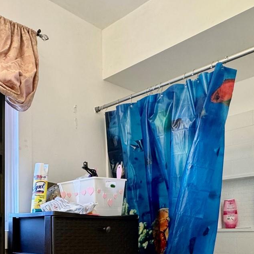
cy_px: 222
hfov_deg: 39.4
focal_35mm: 40
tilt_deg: +2.6
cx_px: 35
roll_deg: +0.7
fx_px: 332
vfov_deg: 39.3
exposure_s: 1/60
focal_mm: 2.22
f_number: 2.2
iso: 160
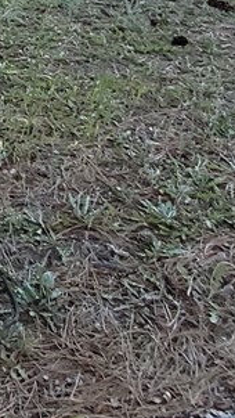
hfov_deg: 13.2
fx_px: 830
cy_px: -241
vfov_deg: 22.2
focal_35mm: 75
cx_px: -279
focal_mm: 1.8
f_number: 2.2
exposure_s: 1/71
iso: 64
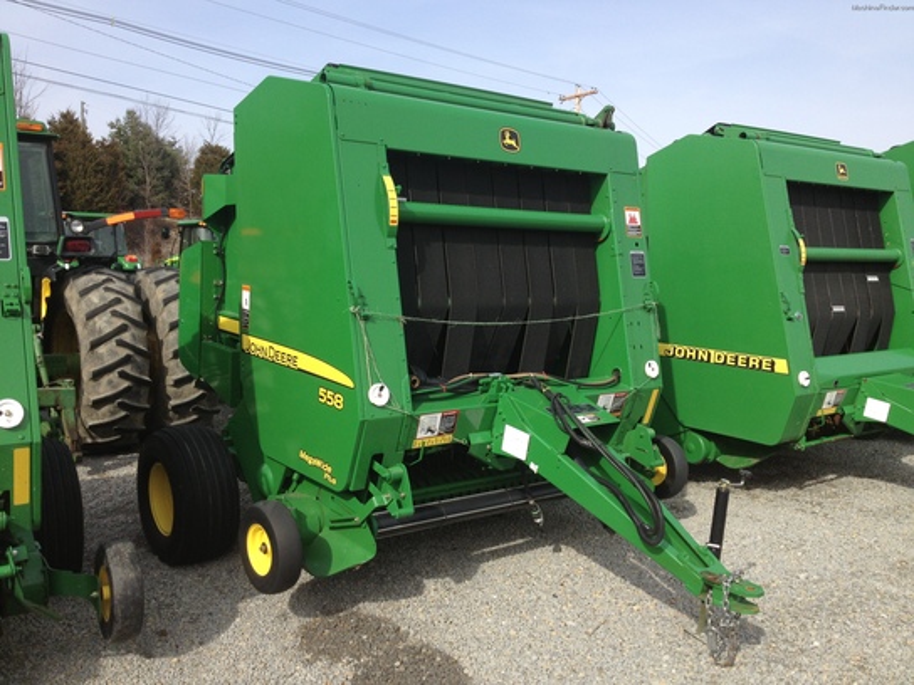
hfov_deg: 52.6
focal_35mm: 35
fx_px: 924
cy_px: 342
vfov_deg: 40.7
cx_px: 457
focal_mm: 4.28
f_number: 2.4
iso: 50
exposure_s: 1/1314
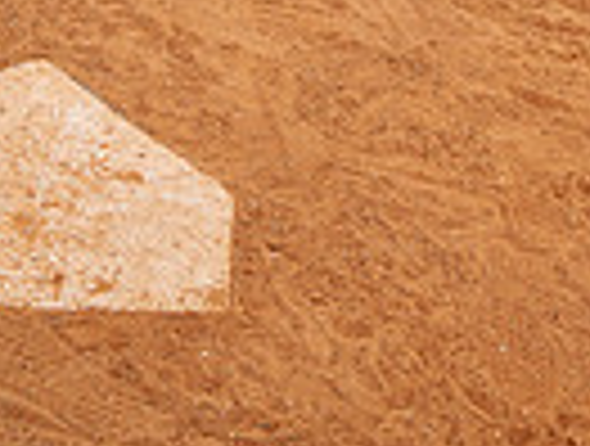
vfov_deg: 14.3
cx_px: 658
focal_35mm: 79
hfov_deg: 23.1
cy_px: -545
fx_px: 1350
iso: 100
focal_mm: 24
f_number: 5.6
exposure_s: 1/250
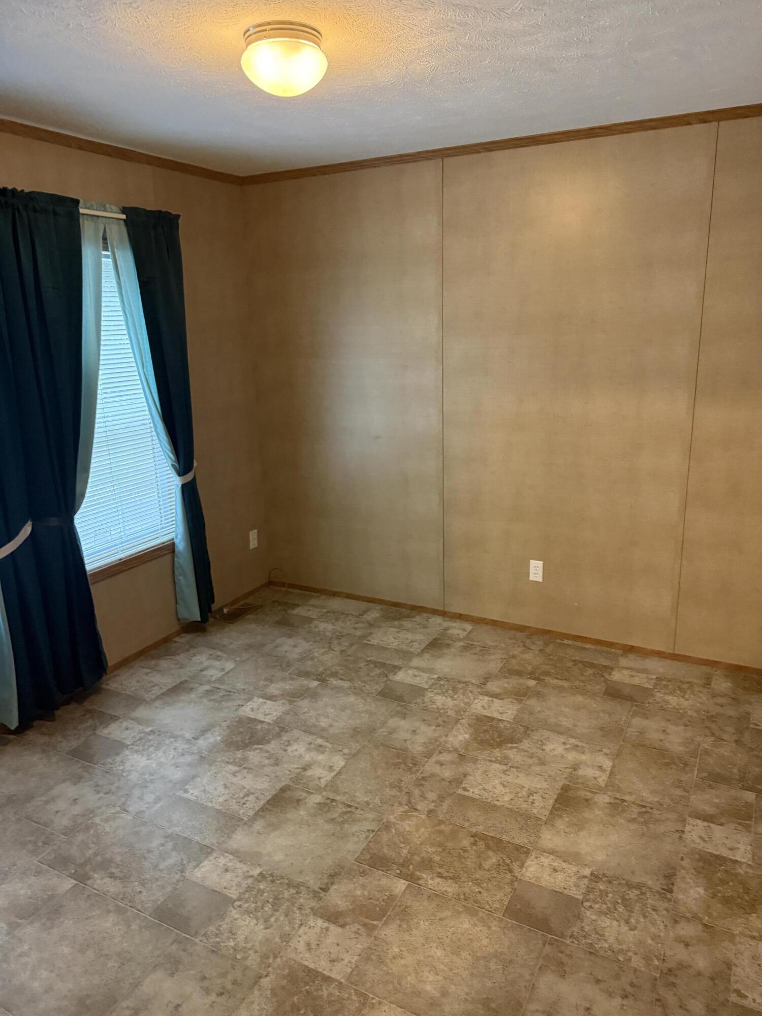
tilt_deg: -13.3
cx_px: 381
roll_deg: +1.5
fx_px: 704
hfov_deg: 56.8
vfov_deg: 71.6
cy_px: 508
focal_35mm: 24
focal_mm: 6.76
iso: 640
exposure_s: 1/40
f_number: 1.78
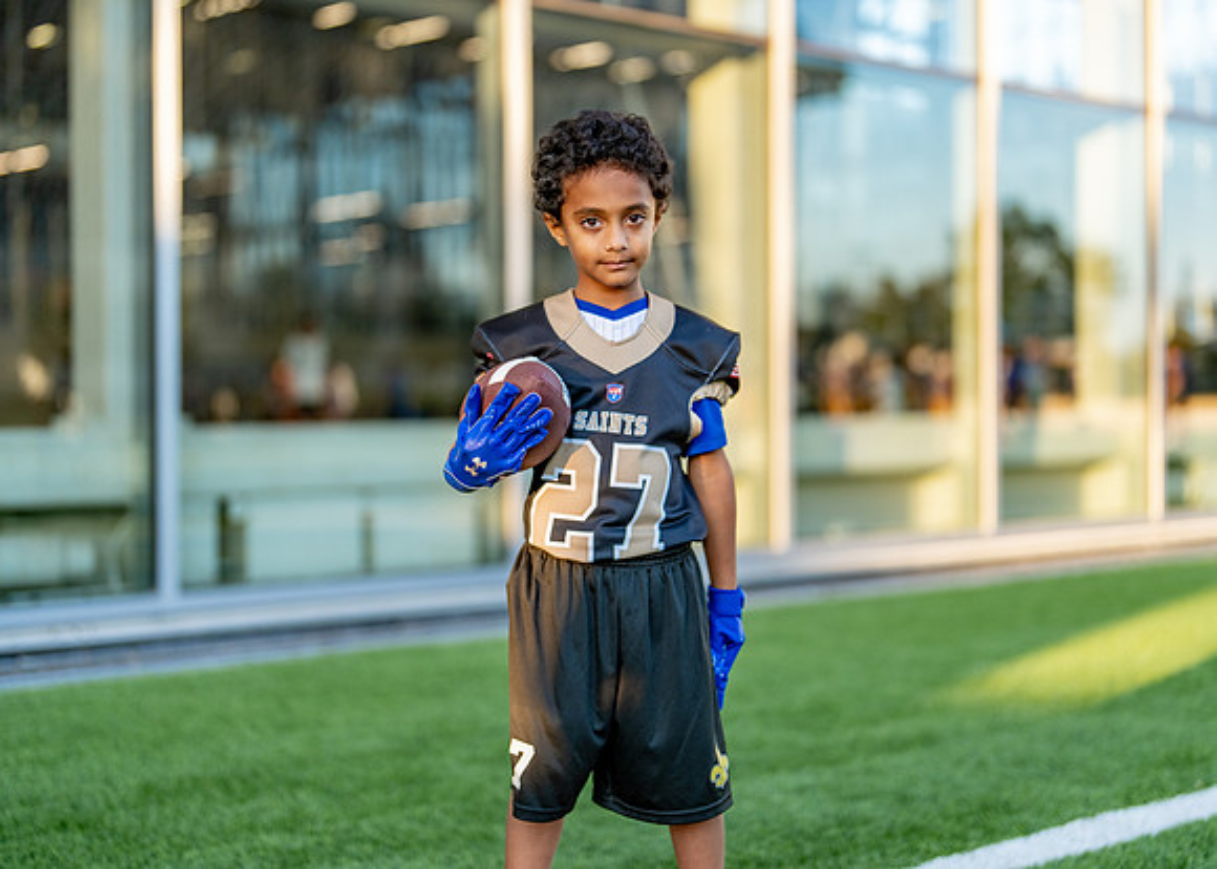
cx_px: 620
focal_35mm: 57
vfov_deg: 24.9
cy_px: 411
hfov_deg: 34.3
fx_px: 1970
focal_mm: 50
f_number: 1.2
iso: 200
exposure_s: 1/1600
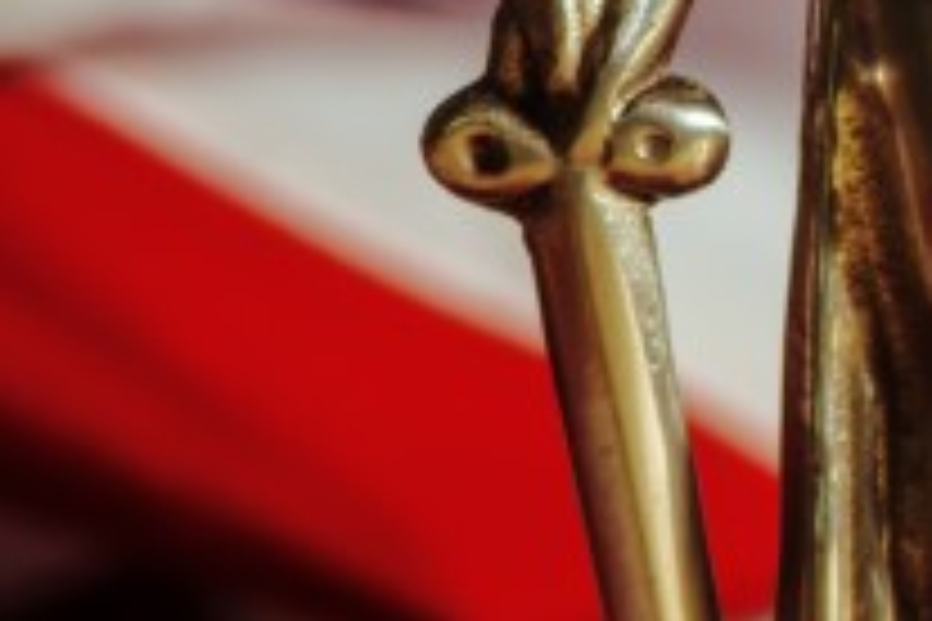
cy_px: -166
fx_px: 15092
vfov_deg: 2.4
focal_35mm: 583
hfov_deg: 3.5
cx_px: 1103
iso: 200
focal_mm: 105
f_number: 5
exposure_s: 1/200
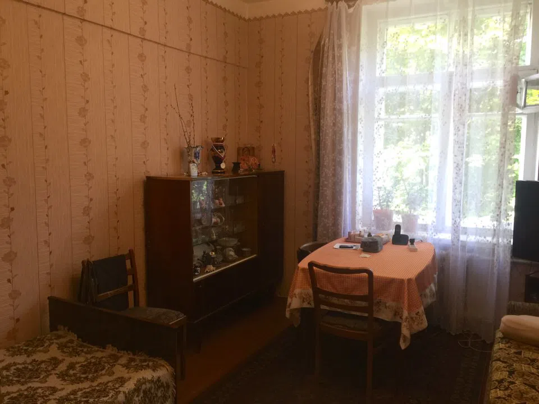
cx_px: 270
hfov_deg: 61.7
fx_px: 452
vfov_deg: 48.2
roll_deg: -1.7
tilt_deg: -7.2
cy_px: 202
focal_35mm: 29
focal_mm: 4.15
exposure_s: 1/17
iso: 40
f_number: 2.2
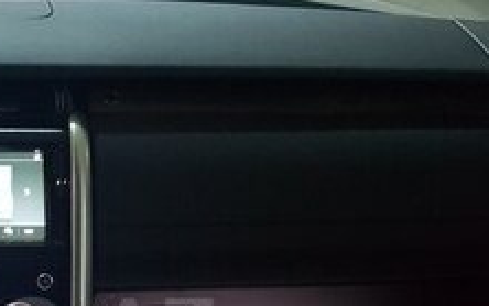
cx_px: -11
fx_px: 1093
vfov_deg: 15.5
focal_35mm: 82
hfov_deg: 24.0
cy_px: 331
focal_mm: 4.2
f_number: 1.7
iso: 500
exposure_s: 1/10
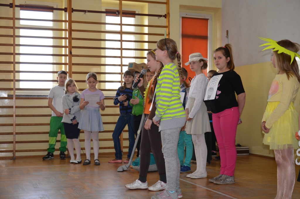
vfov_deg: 25.6
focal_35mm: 52
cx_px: 150
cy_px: 100
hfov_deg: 37.9
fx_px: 437
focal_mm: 35
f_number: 4.5
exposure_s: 1/125
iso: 500
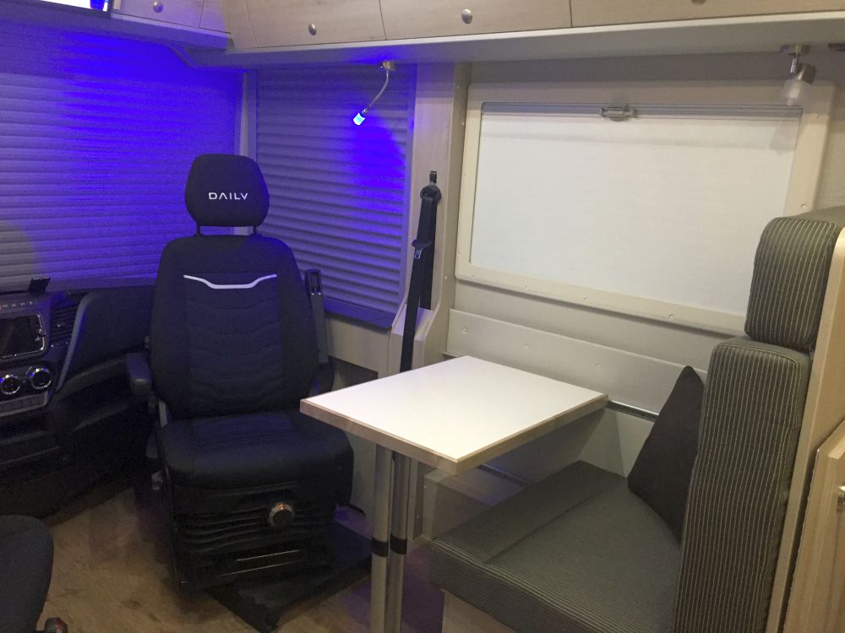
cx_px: 422
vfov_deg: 48.2
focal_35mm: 29
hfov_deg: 61.7
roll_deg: -4.9
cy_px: 316
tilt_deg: -10.1
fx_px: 708
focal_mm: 4.15
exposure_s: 1/20
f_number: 2.2
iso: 250
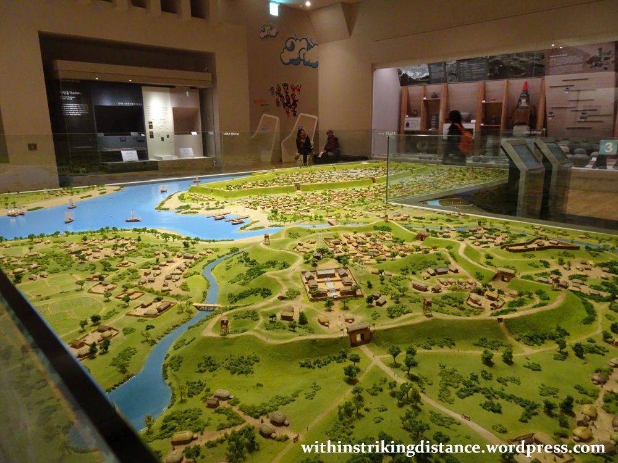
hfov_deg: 71.6
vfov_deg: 56.8
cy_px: 232
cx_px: 309
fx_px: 428
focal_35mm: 24
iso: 800
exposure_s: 1/25
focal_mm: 4.1
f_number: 3.5
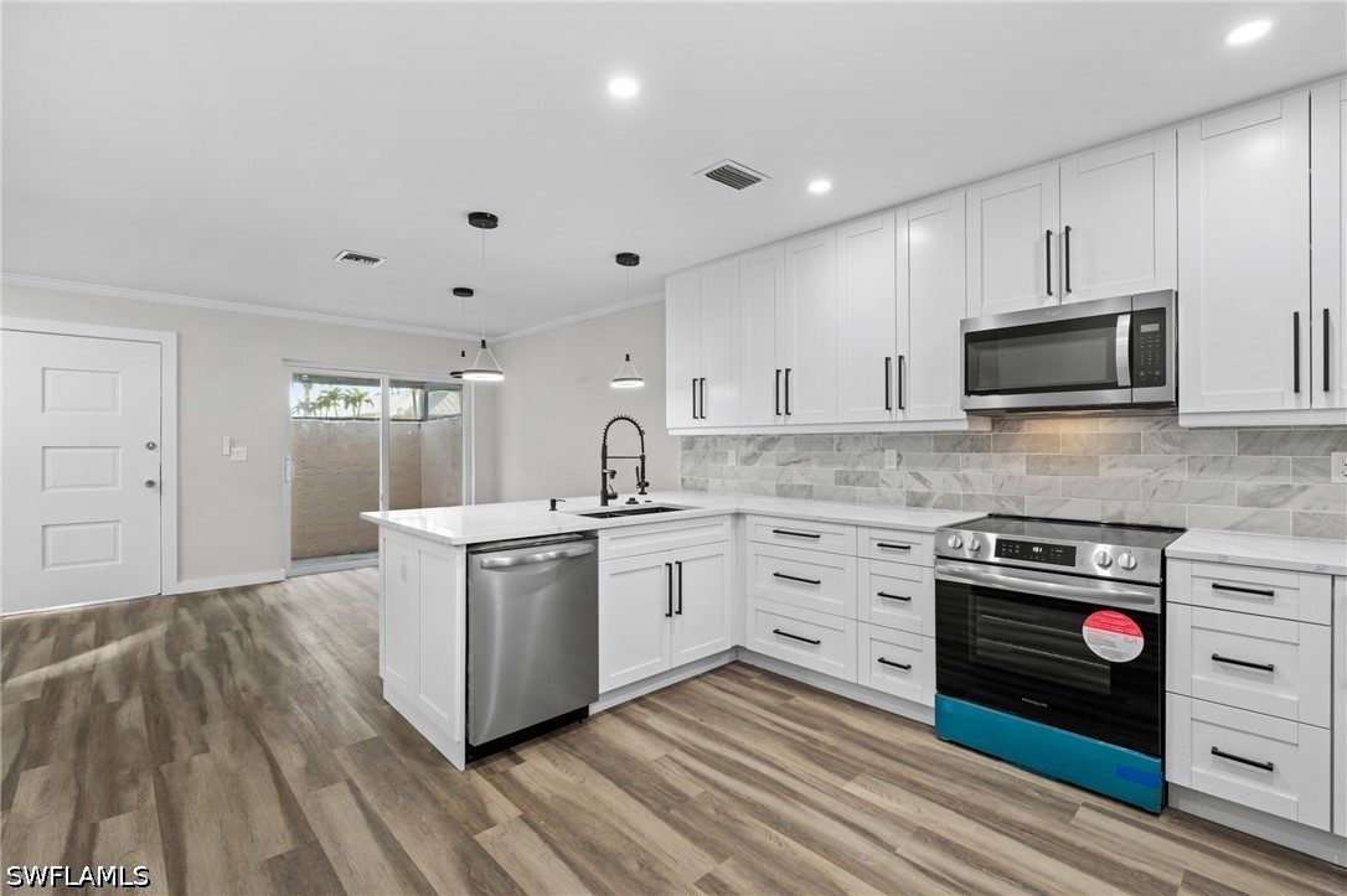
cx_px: 674
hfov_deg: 96.8
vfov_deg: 73.7
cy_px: 448
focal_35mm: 16
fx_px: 598
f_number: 9
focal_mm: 16
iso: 200
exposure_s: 1/1.67
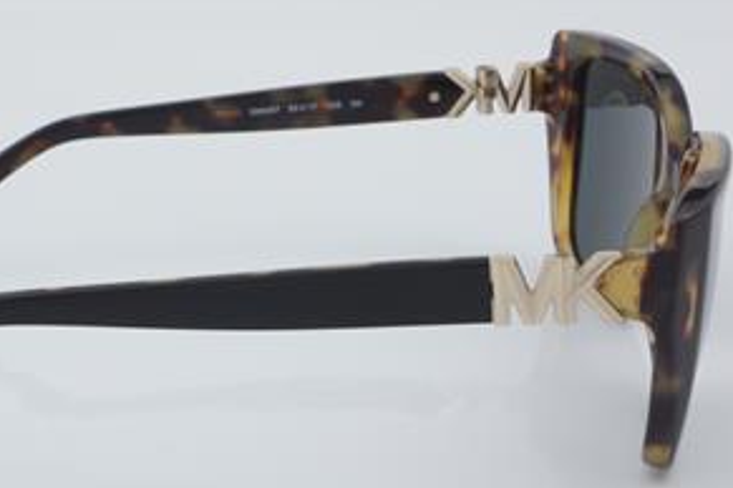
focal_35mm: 103
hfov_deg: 19.8
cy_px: 284
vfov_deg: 13.3
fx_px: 2097
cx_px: 257
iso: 100
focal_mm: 50
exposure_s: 1/4
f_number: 32
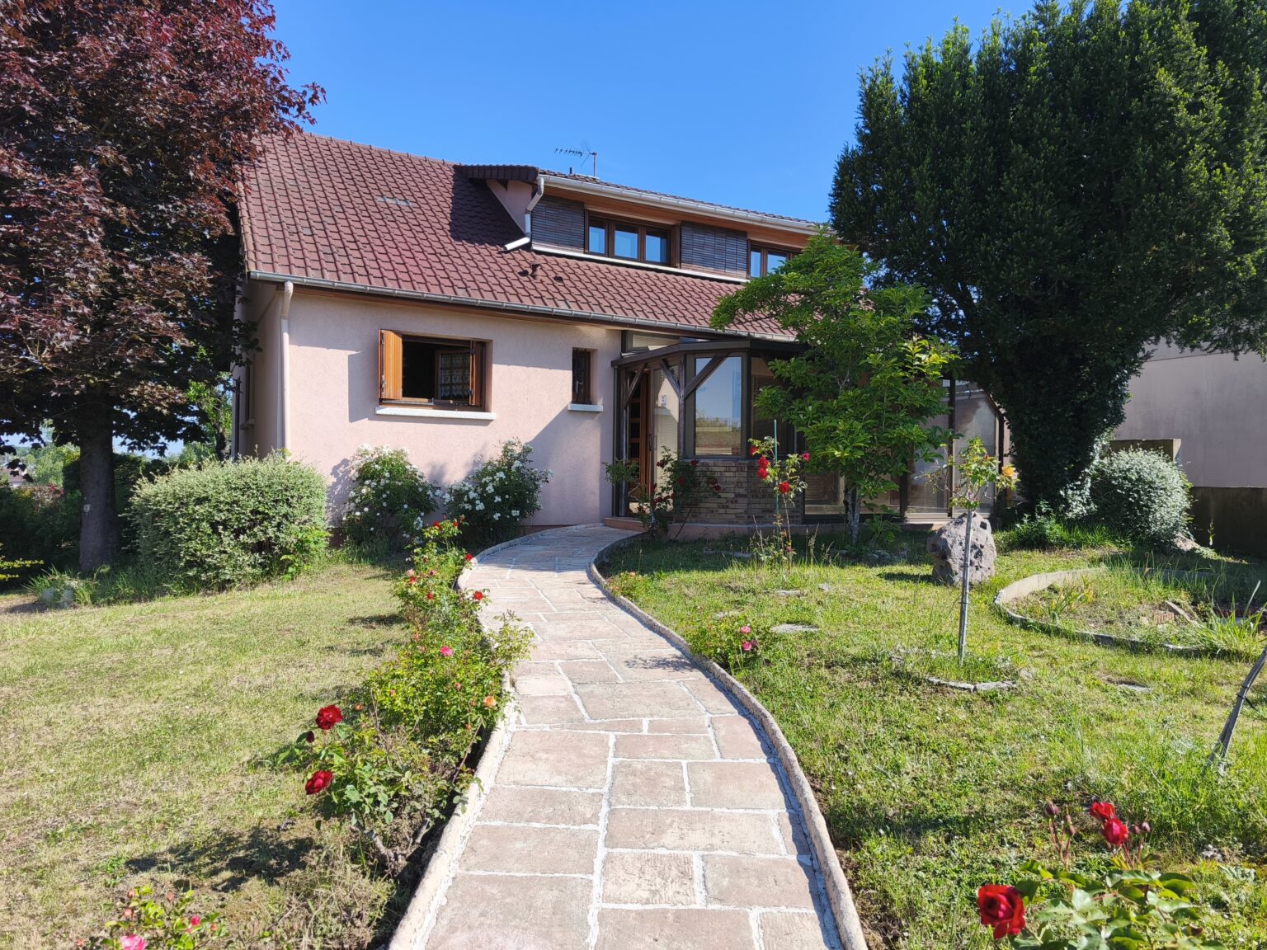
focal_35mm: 23
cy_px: 475
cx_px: 634
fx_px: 842
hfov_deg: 73.9
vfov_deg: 58.9
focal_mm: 5.35
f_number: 1.7
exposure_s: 1/2116
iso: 80
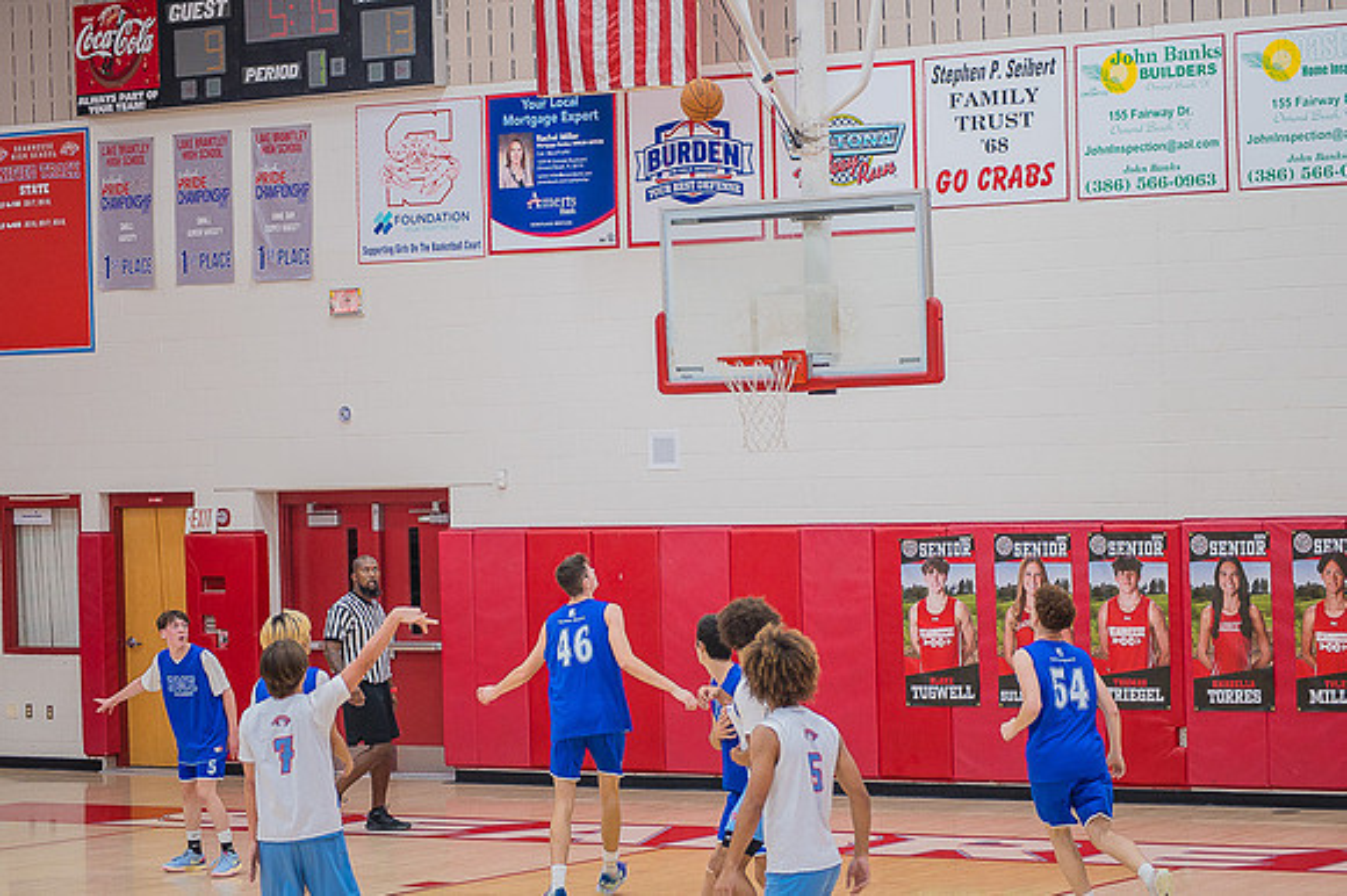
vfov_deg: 12.7
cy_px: 448
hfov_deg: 19.0
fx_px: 4015
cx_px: 674
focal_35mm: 107
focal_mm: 95
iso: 1000
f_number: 4.5
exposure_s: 1/250
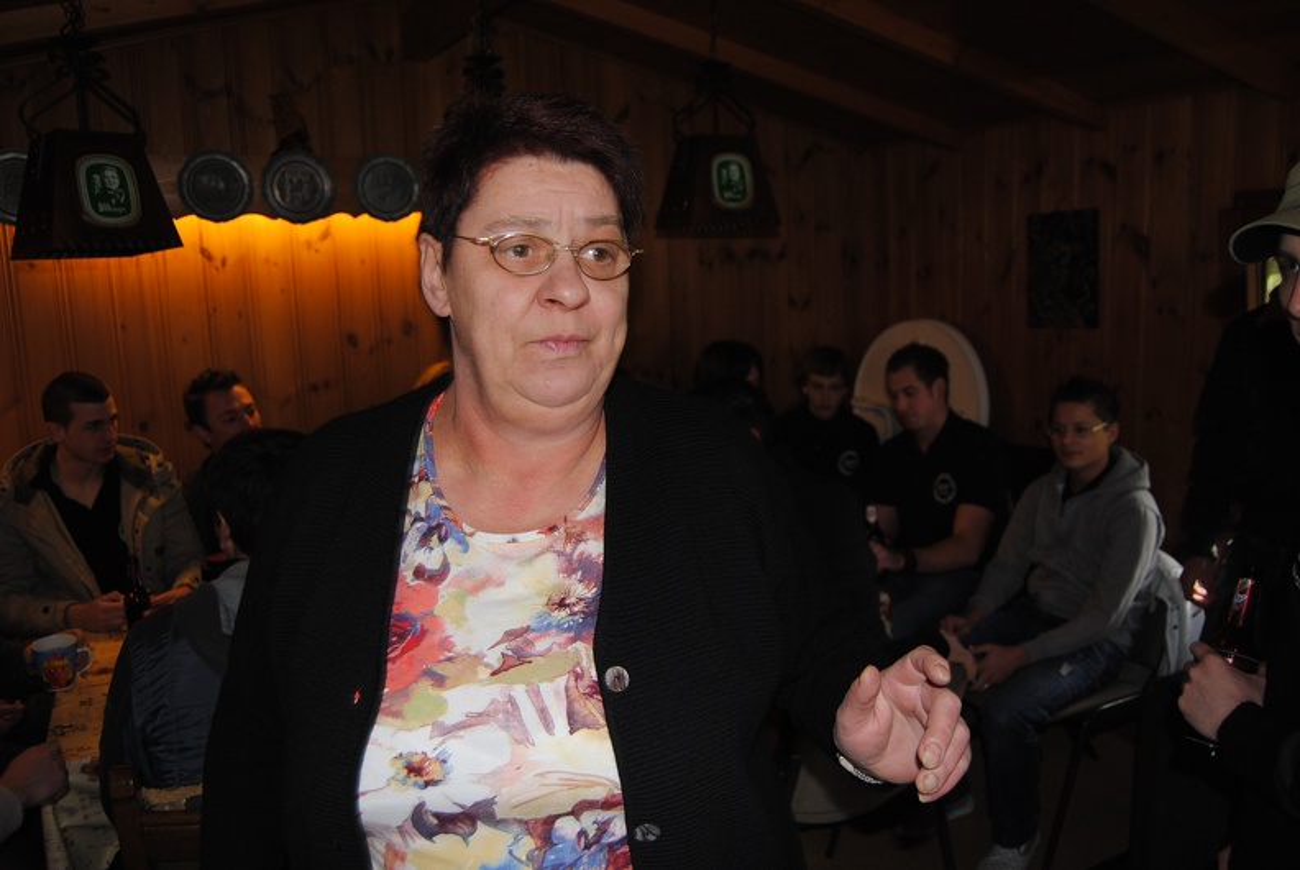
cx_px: 650
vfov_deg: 48.0
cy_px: 435
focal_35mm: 27
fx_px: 976
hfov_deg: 67.3
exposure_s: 1/60
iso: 200
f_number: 3.5
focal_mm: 18
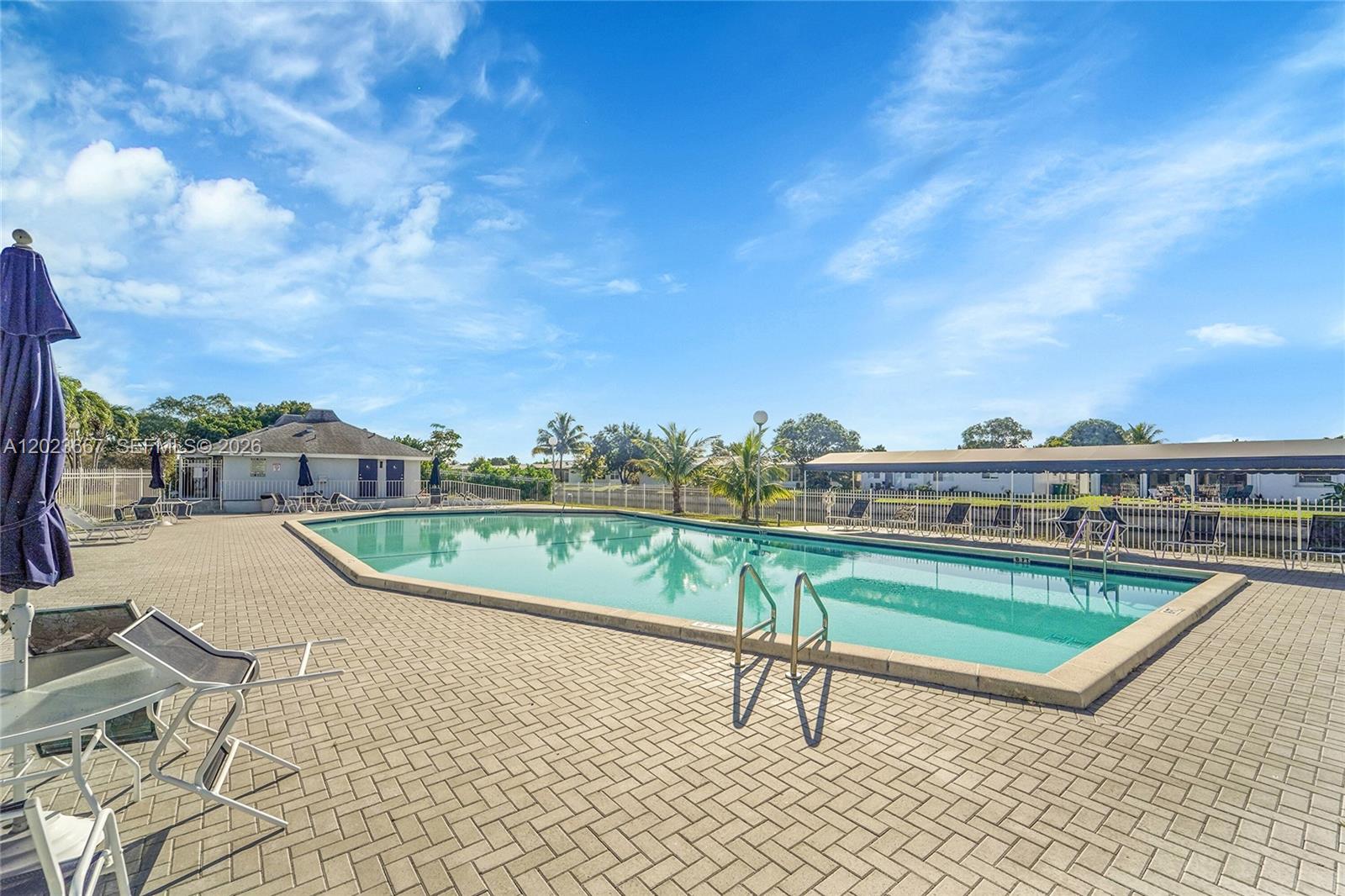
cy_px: 448
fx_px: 523
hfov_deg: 104.3
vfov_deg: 81.2
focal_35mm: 14
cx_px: 672
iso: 400
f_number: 8
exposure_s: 1/1250
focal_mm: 14
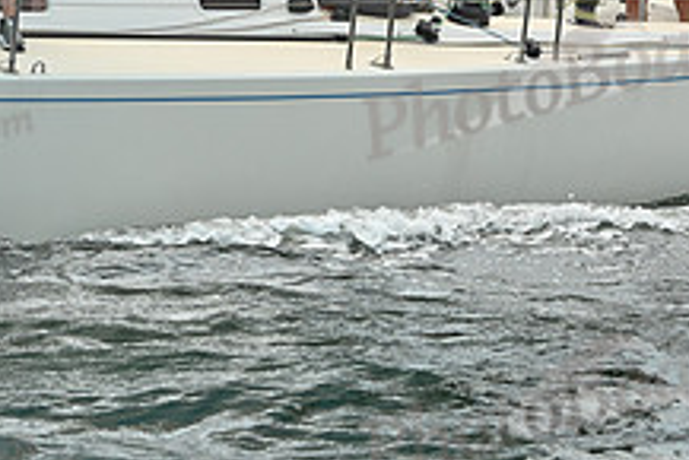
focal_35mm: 187
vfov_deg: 7.3
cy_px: -43
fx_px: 3581
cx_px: 200
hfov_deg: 11.0
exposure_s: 1/1600
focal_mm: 70
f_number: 7.1
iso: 320
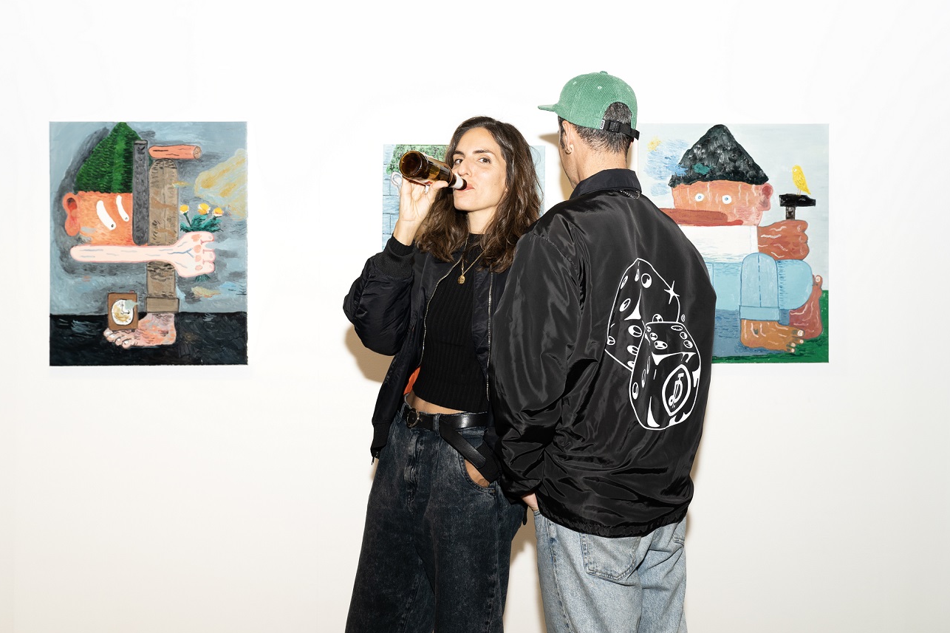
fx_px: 844
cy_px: 313
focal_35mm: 32
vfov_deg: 41.1
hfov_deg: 58.7
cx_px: 468
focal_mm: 31
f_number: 5.6
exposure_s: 1/100
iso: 250
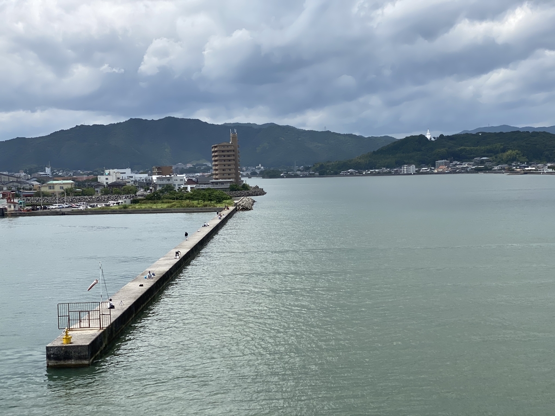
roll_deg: +1.6
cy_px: 208
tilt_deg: -2.8
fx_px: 834
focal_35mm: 52
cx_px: 278
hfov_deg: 36.8
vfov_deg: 28.0
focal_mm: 6
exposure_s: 1/3425
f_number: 2
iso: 20
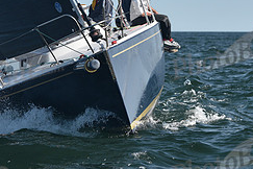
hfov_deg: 7.4
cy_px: 13
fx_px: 1947
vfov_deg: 5.0
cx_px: 119
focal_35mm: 277
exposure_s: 1/1000
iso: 250
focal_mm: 116
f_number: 5
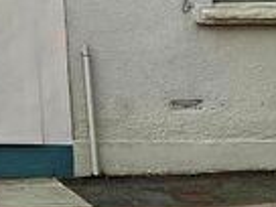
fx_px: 1188
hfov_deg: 11.1
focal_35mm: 149
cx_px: -392
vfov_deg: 9.3
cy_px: -216
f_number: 1.8
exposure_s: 1/1786
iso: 16
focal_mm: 3
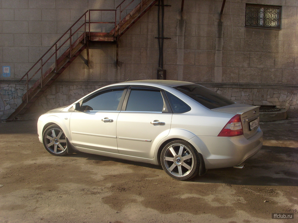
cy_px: 112
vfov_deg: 39.7
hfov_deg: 51.4
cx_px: 149
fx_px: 310
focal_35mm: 36
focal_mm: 6
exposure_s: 1/180
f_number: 5.5
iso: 80
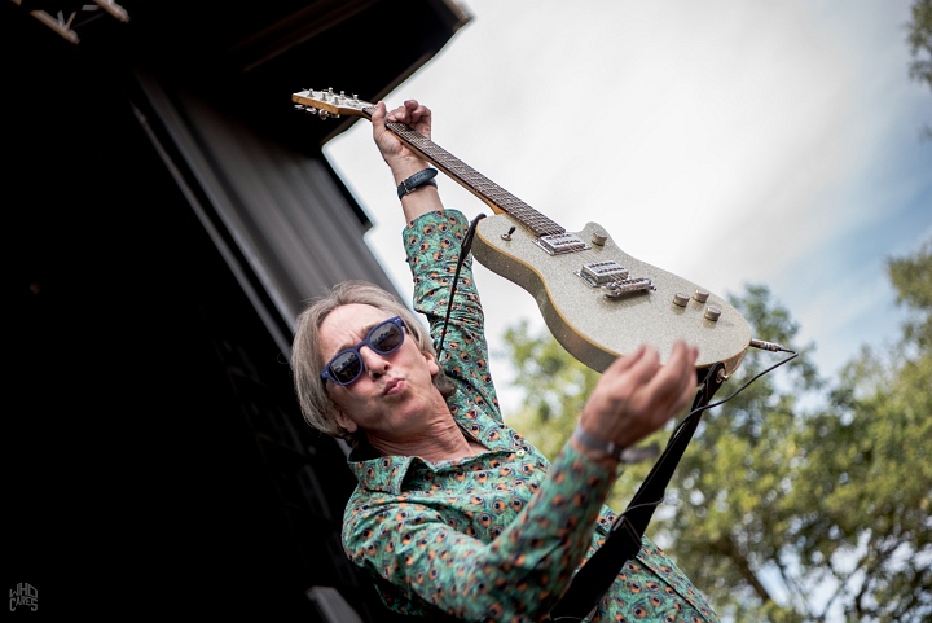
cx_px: 466
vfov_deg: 19.5
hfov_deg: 28.8
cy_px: 312
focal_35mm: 70
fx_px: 1813
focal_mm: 70
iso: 125
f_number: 3.2
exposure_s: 1/320
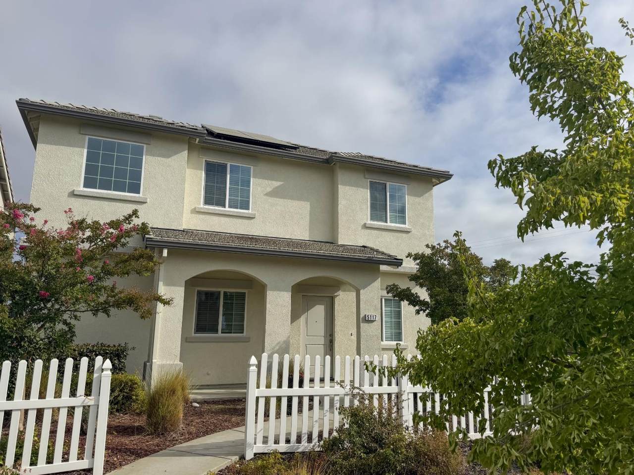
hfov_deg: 71.6
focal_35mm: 24
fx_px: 440
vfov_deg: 56.8
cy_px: 238
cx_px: 317
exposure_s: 1/10309
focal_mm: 6.76
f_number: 1.78
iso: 80
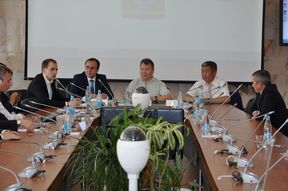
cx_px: 144
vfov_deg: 13.0
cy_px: 96
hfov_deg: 19.5
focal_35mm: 105
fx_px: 839
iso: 400
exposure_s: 1/80
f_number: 4.5
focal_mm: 70
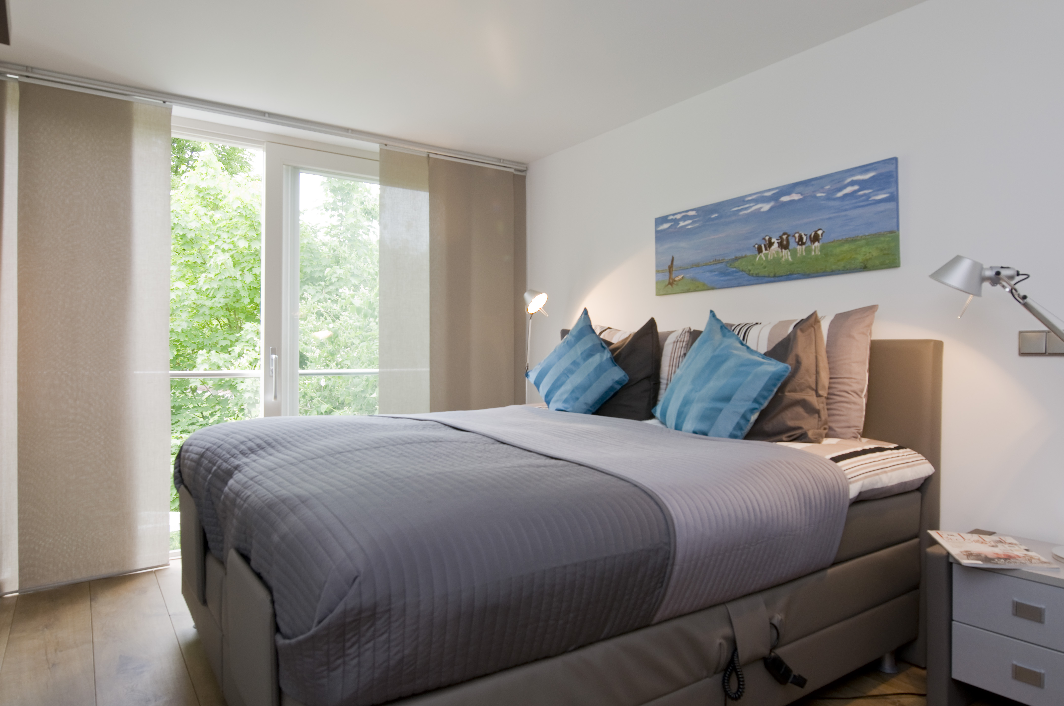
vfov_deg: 59.4
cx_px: 532
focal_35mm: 21
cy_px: 353
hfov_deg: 81.3
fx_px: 620
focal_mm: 14
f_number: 5.6
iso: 200
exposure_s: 1/40
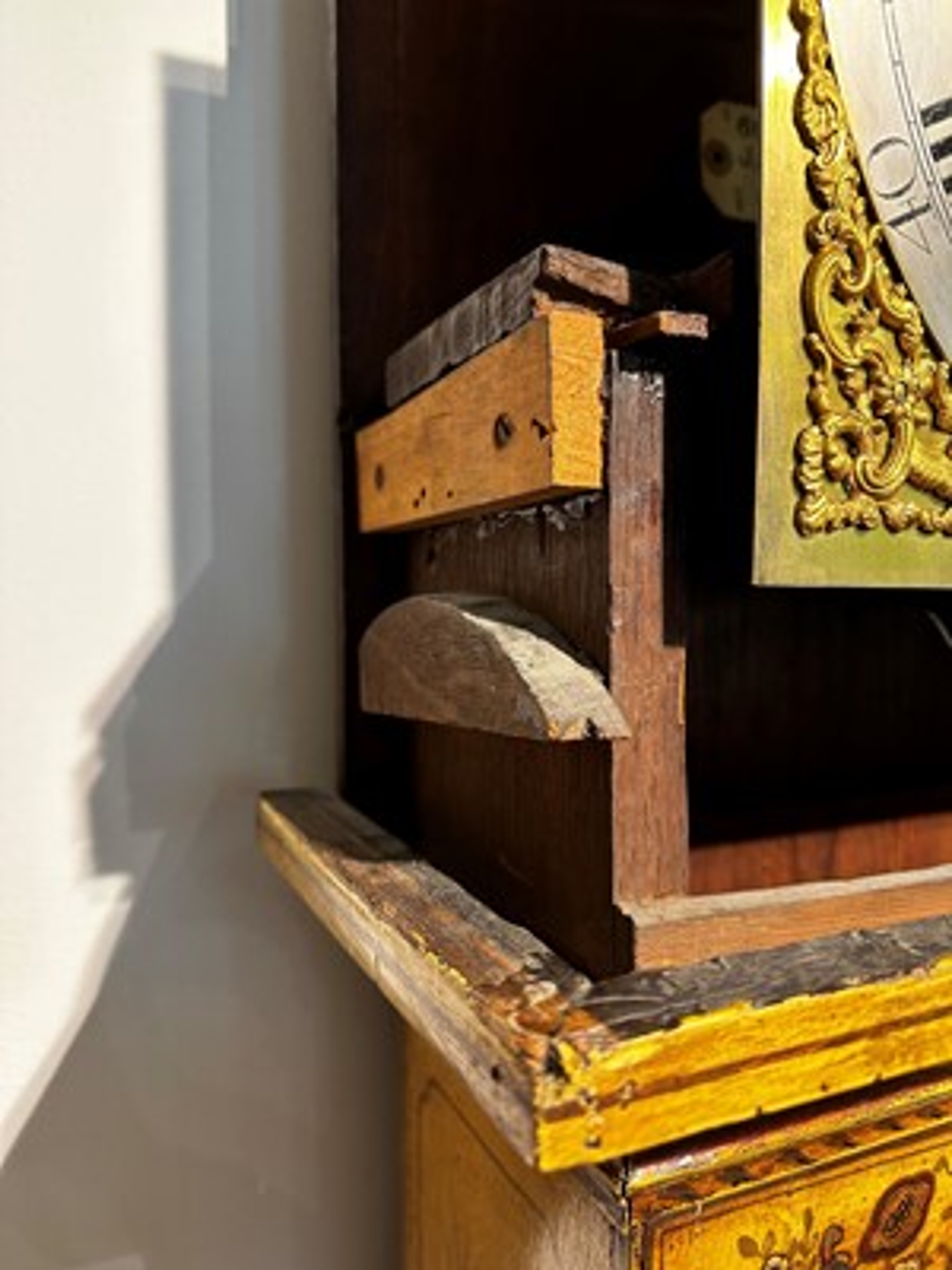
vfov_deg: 71.6
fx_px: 880
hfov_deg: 56.8
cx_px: 476
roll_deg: -0.1
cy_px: 635
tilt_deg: +0.2
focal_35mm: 24
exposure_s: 1/50
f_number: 1.78
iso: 160
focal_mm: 6.86
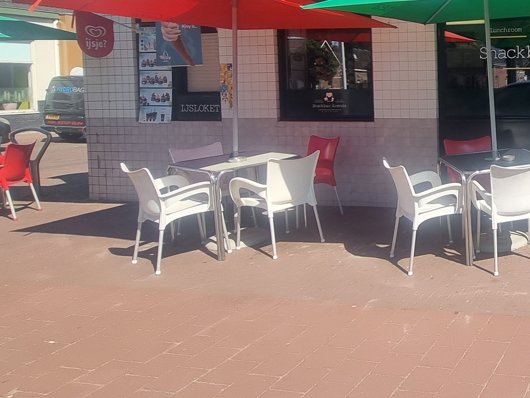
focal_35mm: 32
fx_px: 490
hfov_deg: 45.0
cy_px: 91
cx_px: 565
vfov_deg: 42.6
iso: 50
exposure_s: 1/720
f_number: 2.2
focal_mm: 2.2
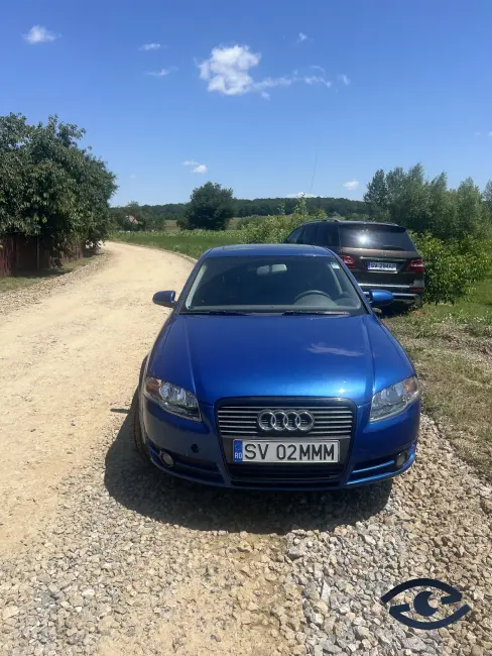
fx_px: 492
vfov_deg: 67.3
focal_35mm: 26
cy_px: 328
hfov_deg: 53.1
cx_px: 246
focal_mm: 5.7
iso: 50
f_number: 1.5
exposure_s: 1/4630
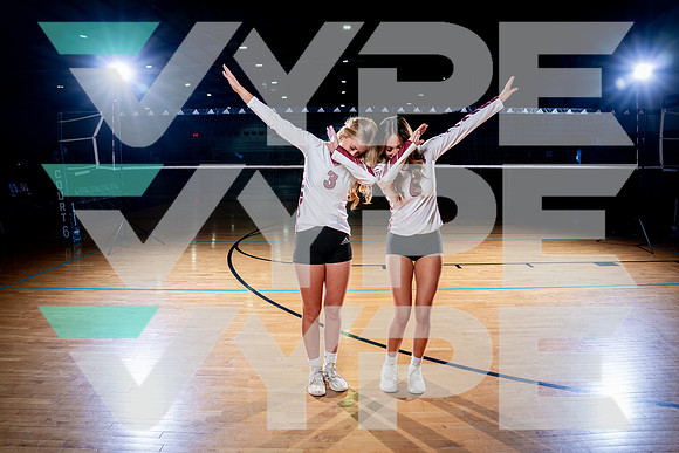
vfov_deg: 51.4
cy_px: 226
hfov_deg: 71.6
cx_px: 340
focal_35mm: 25
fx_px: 471
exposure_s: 1/250
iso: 250
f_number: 5.6
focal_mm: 24
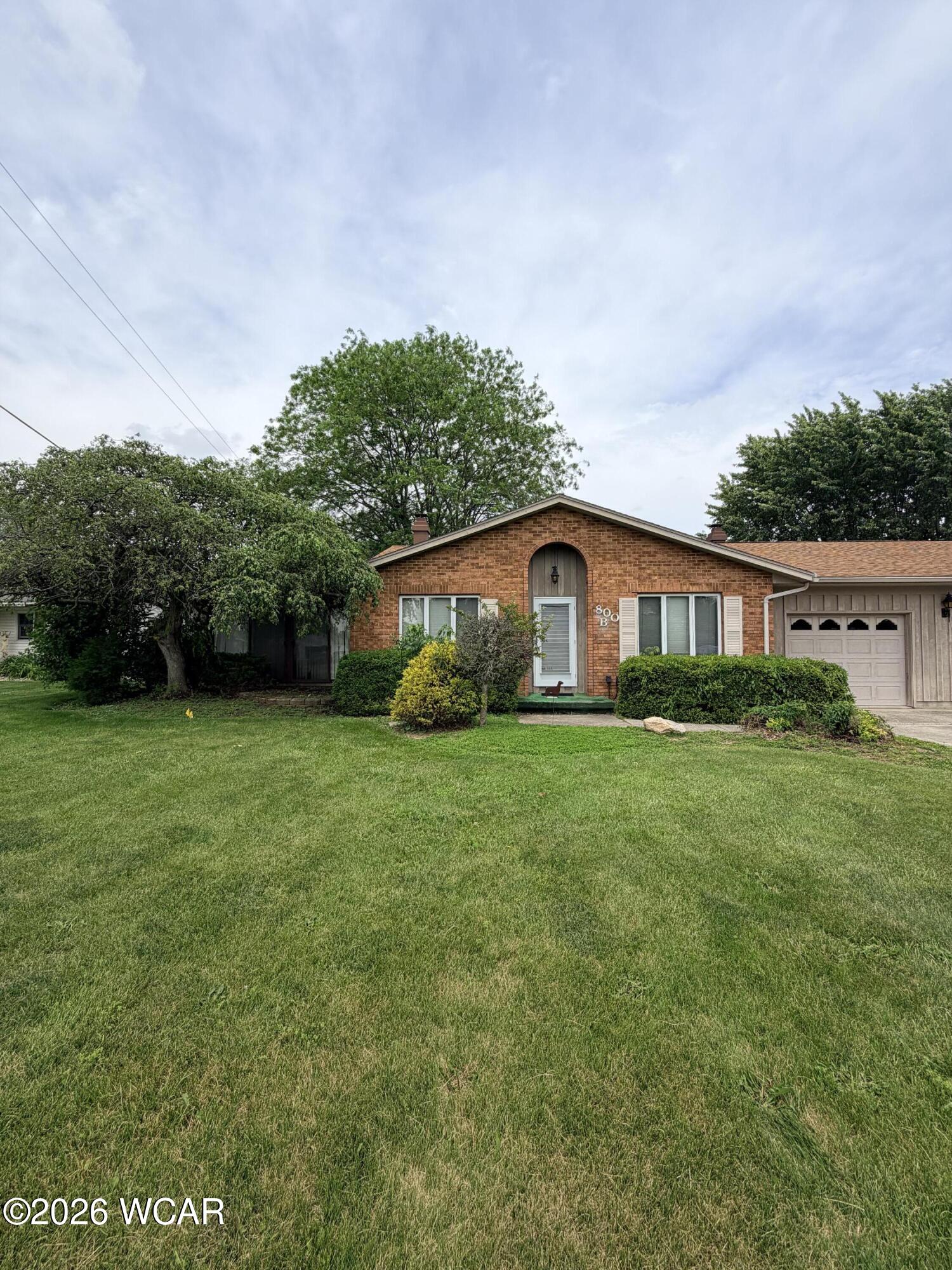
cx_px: 476
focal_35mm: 14
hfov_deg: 85.7
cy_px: 635
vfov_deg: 102.1
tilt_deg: +2.4
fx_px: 513
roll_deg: +0.3
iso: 20
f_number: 2.2
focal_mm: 2.22
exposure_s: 1/985
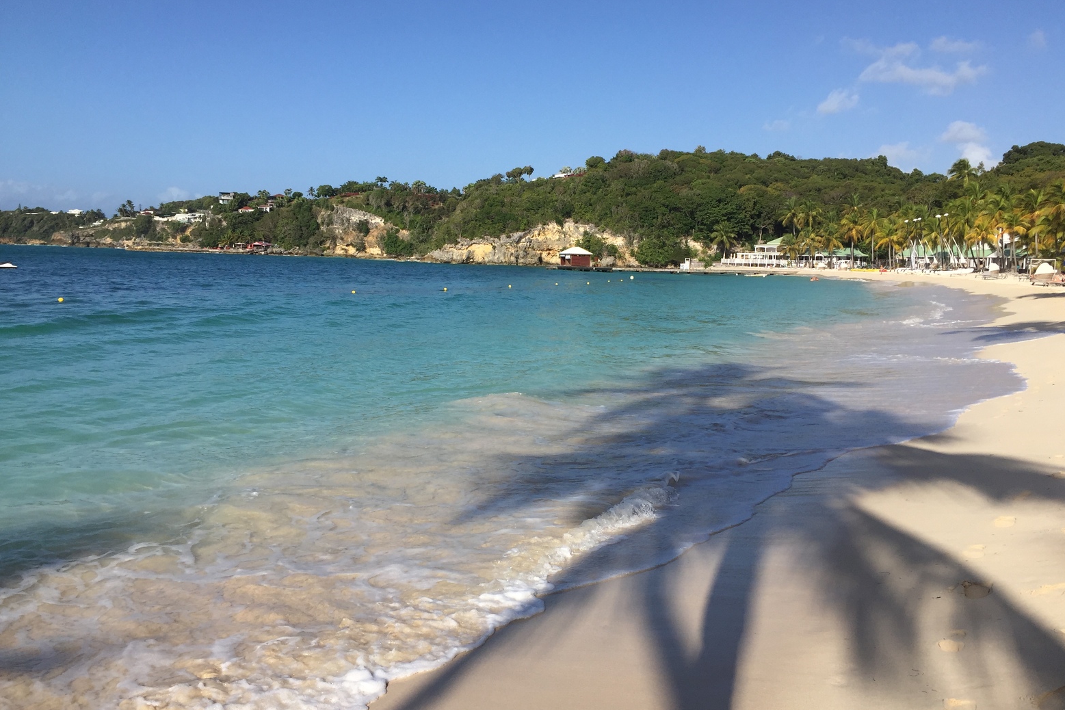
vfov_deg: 42.3
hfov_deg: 60.3
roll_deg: -2.4
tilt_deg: -7.6
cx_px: 547
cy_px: 364
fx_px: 917
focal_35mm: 31
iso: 32
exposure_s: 1/2825
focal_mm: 4.15
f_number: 2.2
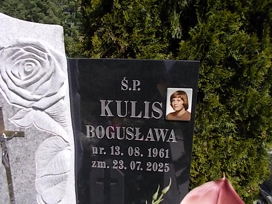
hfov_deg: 67.3
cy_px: 102
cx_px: 136
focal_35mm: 26
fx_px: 204
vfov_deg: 53.1
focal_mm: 4.6
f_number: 8
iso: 80
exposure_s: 1/160
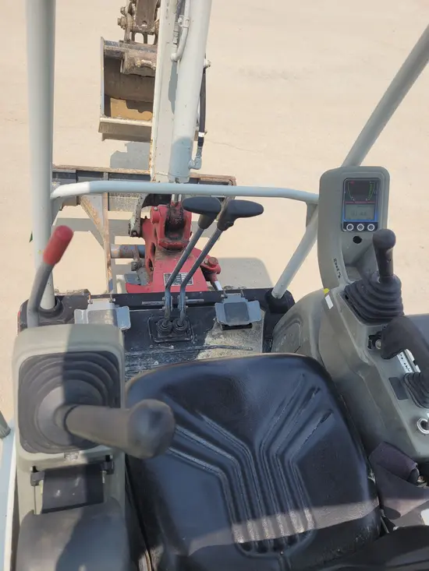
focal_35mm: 26
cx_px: 214
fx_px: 430
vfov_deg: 67.3
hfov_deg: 53.1
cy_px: 286
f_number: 1.8
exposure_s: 1/1654
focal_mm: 5.4
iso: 40
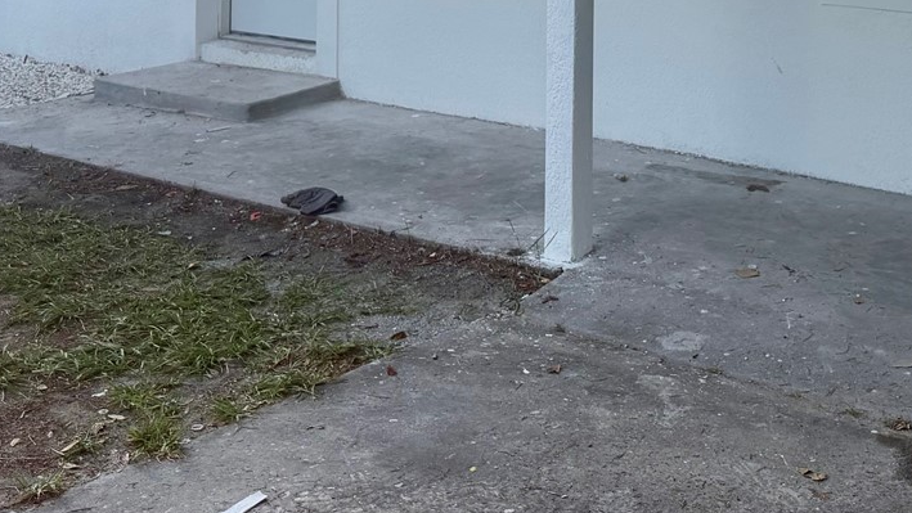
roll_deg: -0.3
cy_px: -201
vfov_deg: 18.6
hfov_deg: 34.5
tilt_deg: +0.0
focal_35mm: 59
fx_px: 1427
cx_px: 705
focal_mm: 6.76
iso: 100
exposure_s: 1/1522
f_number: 1.78
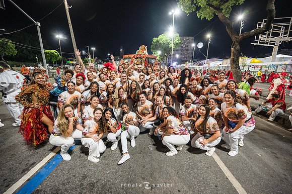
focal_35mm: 14
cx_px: 146
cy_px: 97
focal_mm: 14
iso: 2000
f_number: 4
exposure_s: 1/40
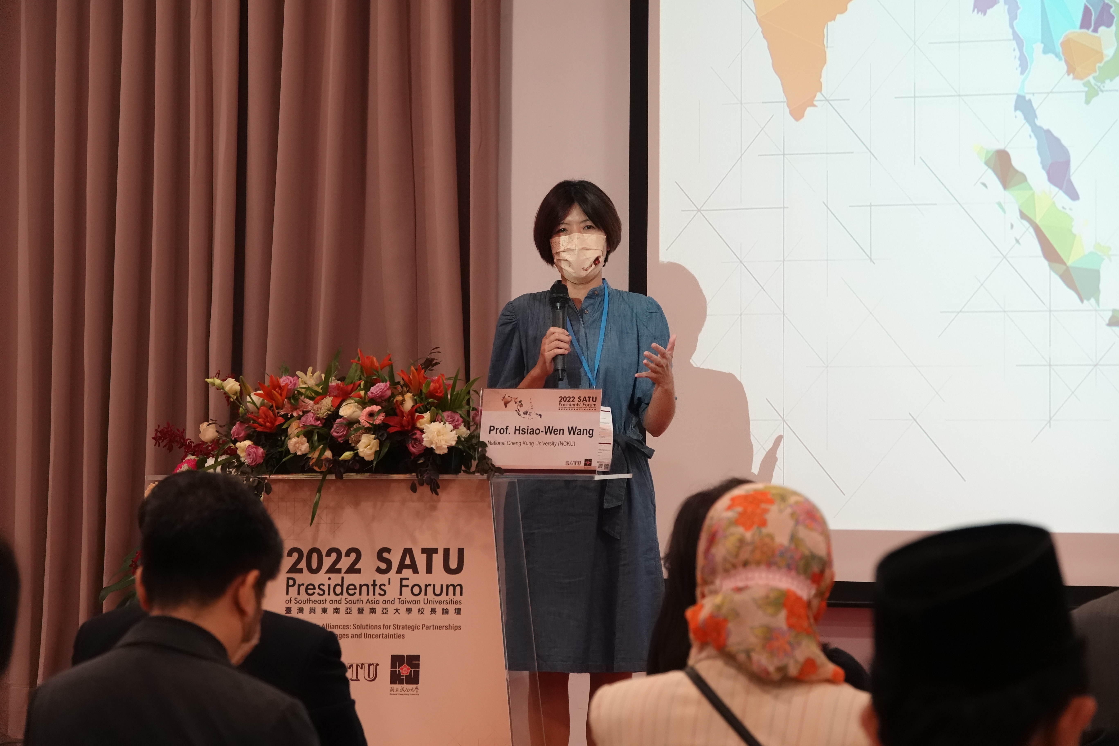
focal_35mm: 149
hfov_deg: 13.8
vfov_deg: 9.2
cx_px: 560
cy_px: 373
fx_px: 4631
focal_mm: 54.57
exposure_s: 1/250
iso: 2500
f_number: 4
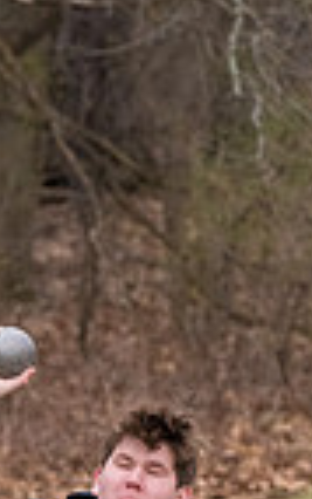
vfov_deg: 2.6
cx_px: 75
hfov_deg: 1.7
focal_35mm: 796
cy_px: 640
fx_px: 10808
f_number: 5
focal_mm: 165
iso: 2000
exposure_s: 1/2000
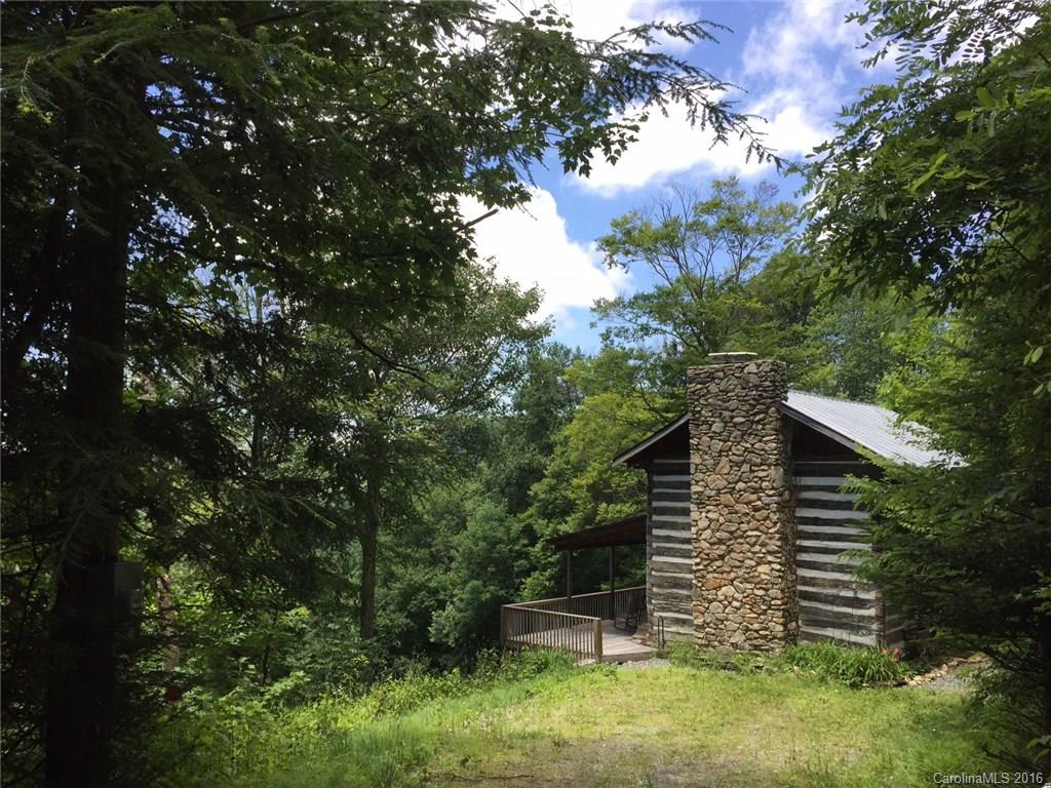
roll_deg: -1.4
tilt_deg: +5.3
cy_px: 394
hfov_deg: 61.7
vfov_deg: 48.2
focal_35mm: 29
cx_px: 526
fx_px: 880
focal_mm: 4.15
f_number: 2.2
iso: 32
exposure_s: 1/732
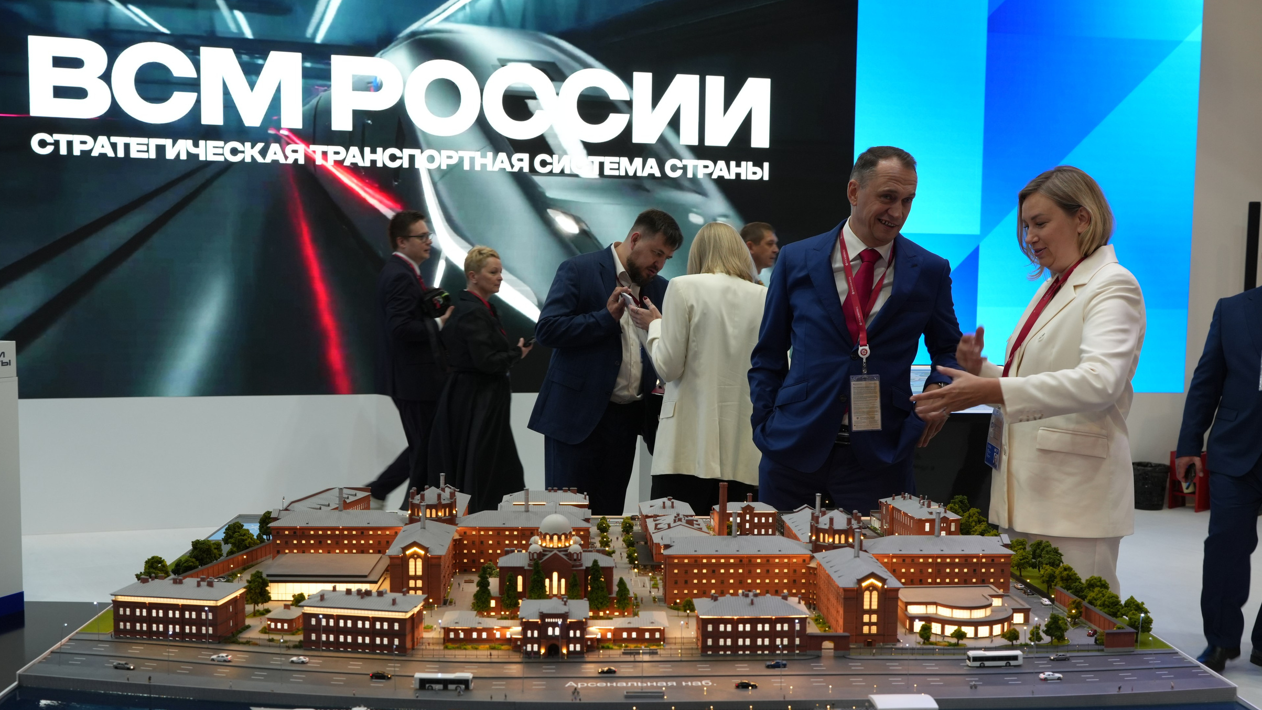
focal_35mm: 39
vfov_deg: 30.4
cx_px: 641
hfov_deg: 51.6
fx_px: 1305
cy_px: 405
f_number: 3.5
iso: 1000
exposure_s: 1/100
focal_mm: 35
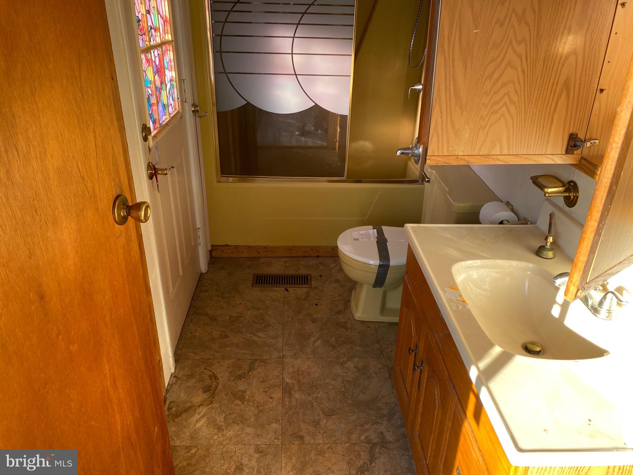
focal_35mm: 26
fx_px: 475
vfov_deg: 53.1
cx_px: 316
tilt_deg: -27.3
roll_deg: +0.3
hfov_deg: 67.3
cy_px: 238
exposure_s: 1/121
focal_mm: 4.25
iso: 80
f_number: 1.8
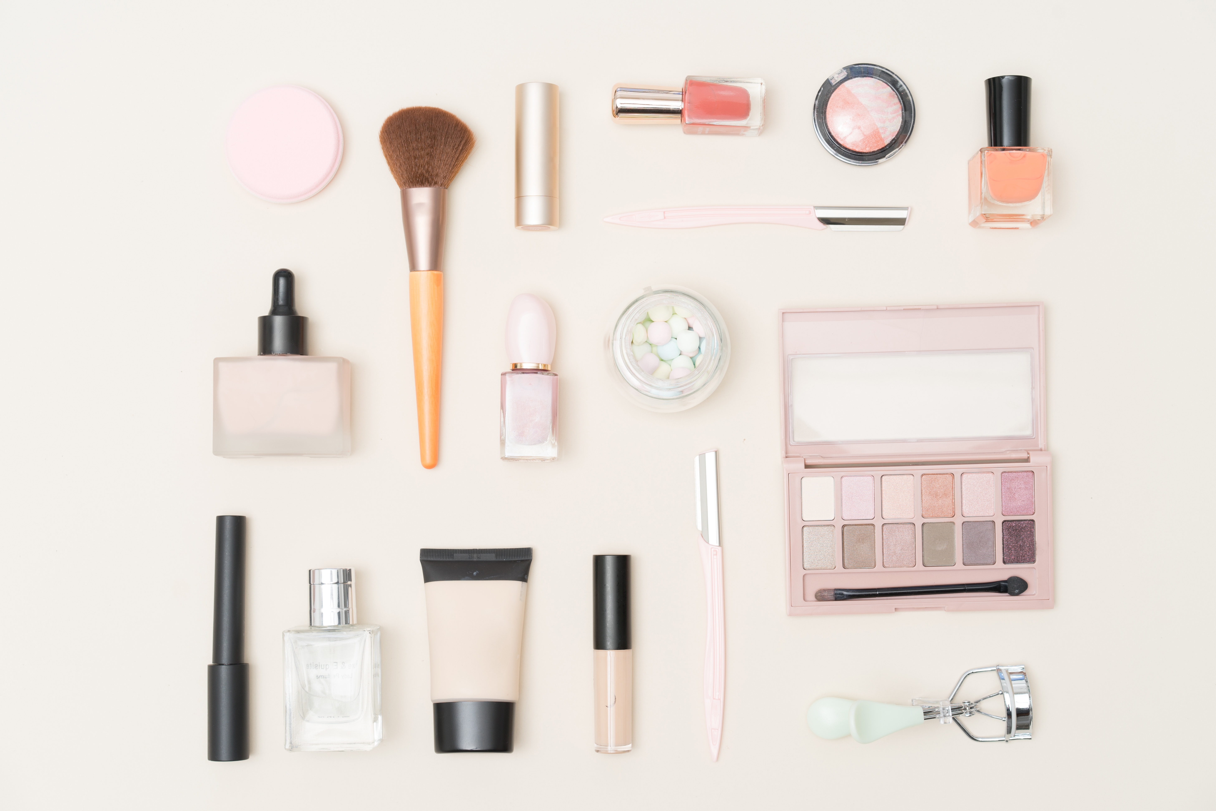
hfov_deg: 36.2
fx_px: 1858
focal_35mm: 55
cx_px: 608
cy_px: 406
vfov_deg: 24.6
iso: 100
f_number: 7.1
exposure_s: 1/125
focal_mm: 55
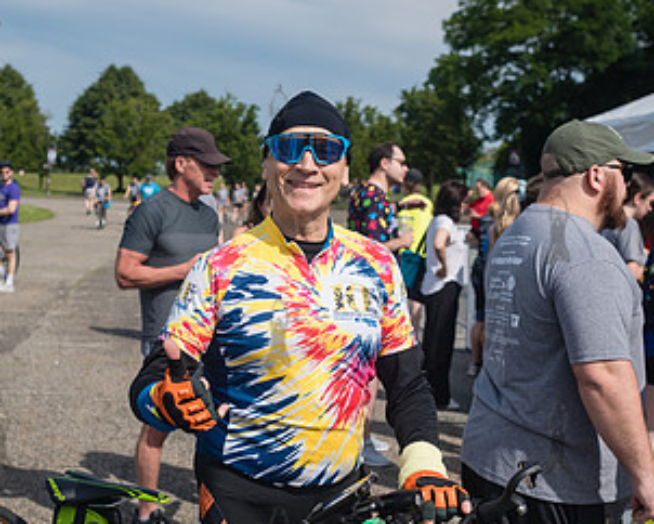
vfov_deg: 24.2
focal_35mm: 63
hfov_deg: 30.0
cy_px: 330
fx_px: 1220
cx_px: 277
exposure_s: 1/3200
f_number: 4
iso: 200
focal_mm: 35
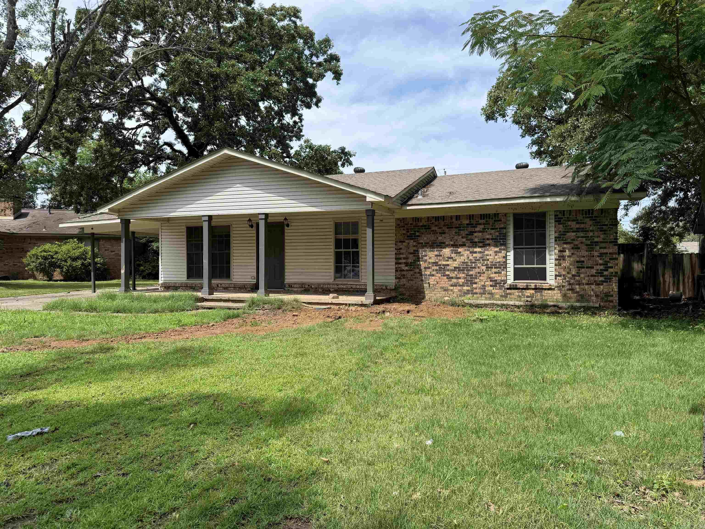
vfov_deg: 56.8
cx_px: 352
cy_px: 264
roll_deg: +0.0
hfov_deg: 71.6
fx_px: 489
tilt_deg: -0.1
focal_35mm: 24
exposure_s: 1/2907
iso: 80
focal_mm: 6.76
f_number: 1.78
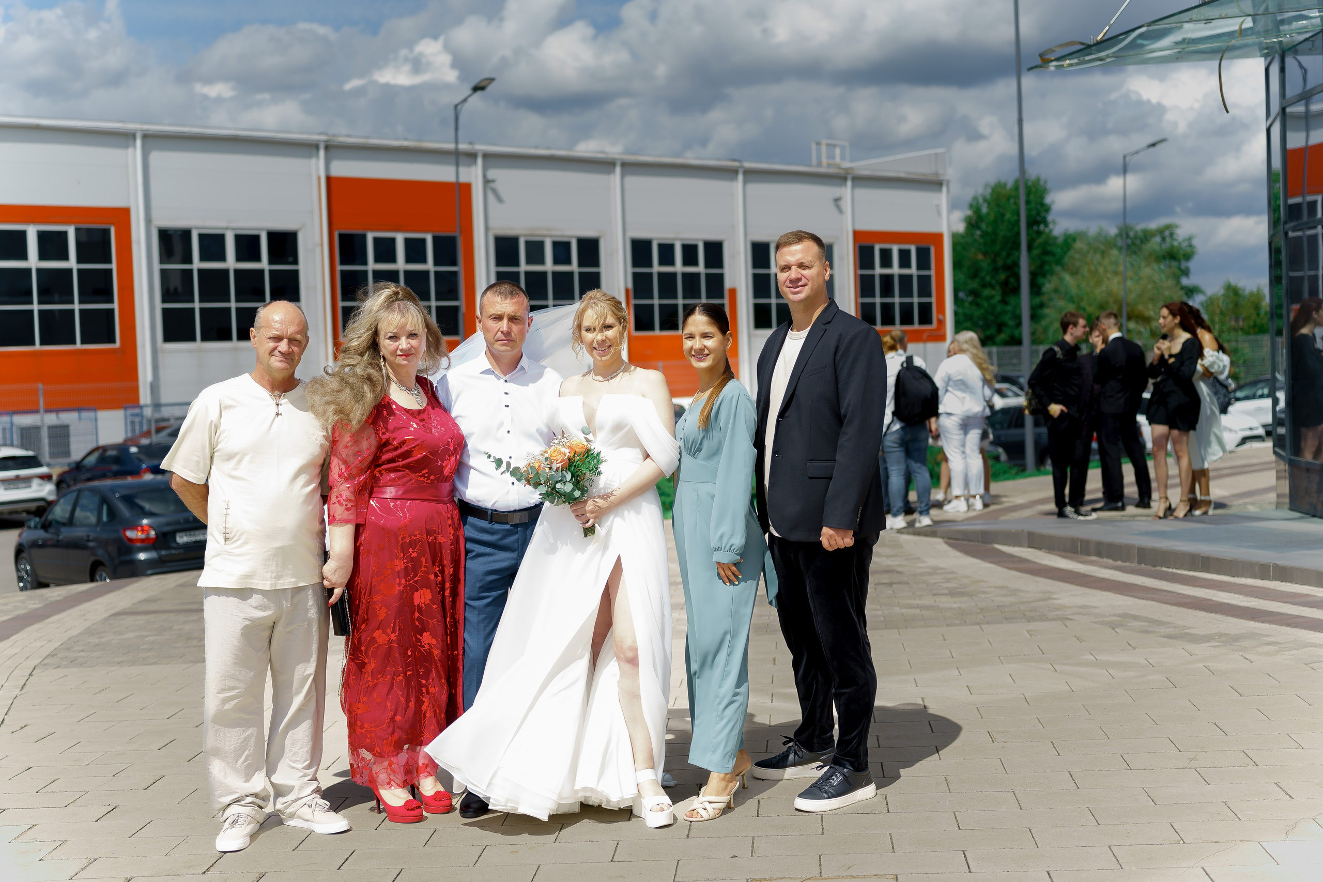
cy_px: 441
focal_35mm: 43
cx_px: 662
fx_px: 1580
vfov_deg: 31.2
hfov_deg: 45.4
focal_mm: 43
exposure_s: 1/1250
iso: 50
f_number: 2.2
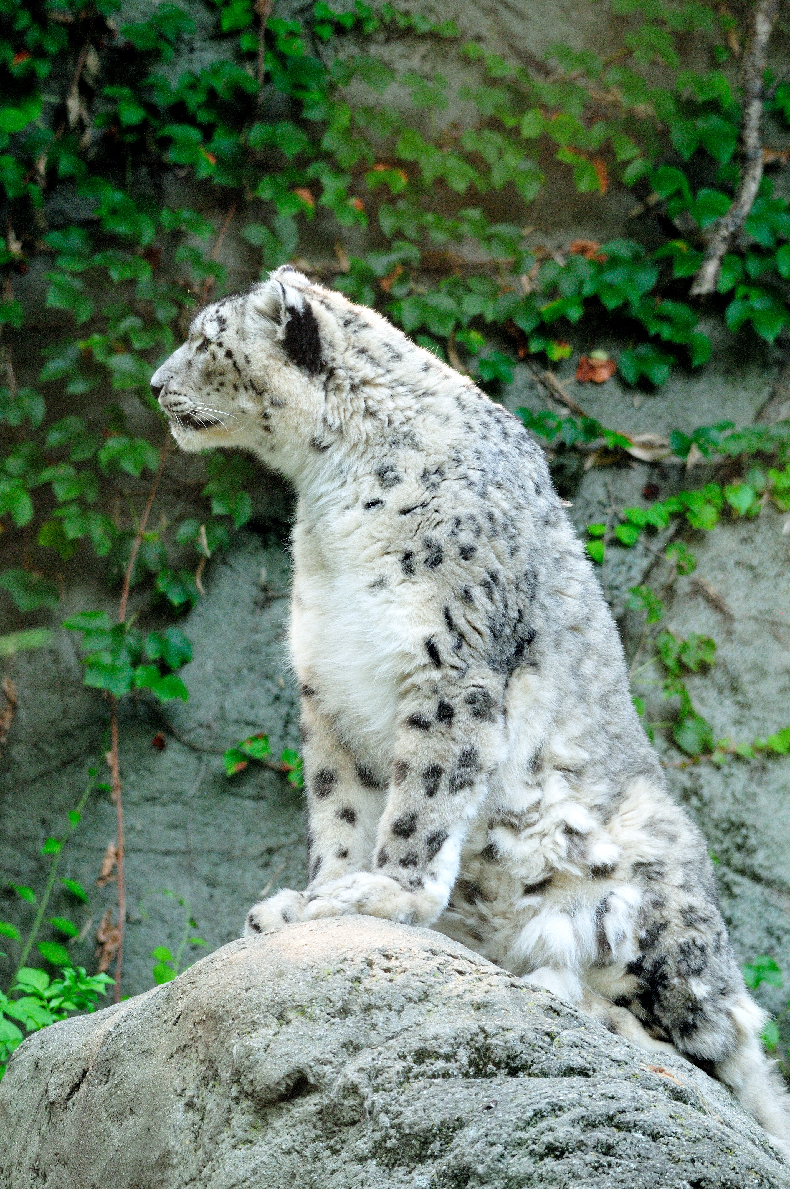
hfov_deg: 3.4
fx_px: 13365
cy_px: 594
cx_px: 395
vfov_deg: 5.1
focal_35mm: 405
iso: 1600
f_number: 8
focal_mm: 270
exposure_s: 1/100
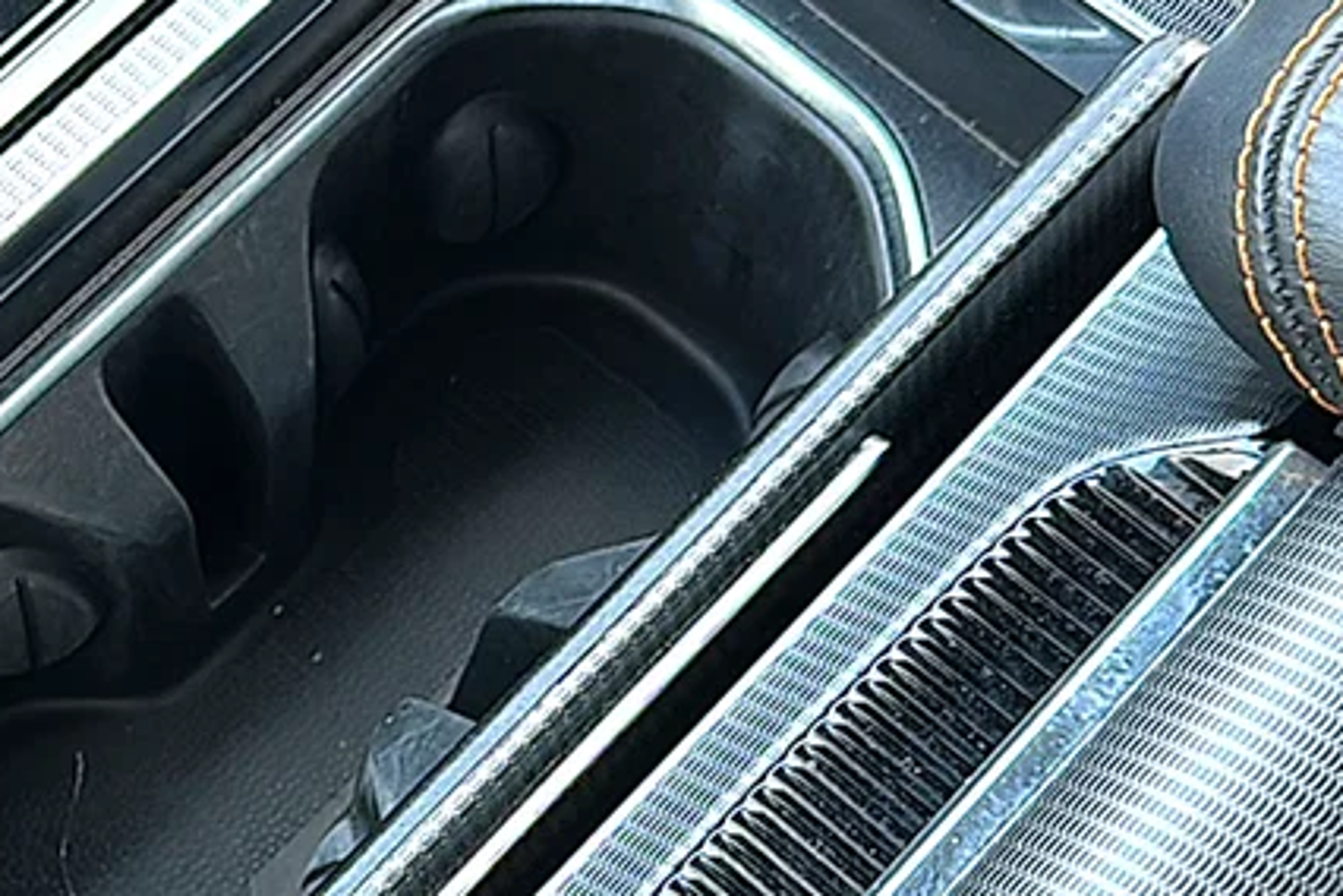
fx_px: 2611
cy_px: 639
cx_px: 281
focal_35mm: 70
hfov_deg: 28.3
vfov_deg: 19.4
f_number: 1.78
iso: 80
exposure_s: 1/40
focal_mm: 6.86
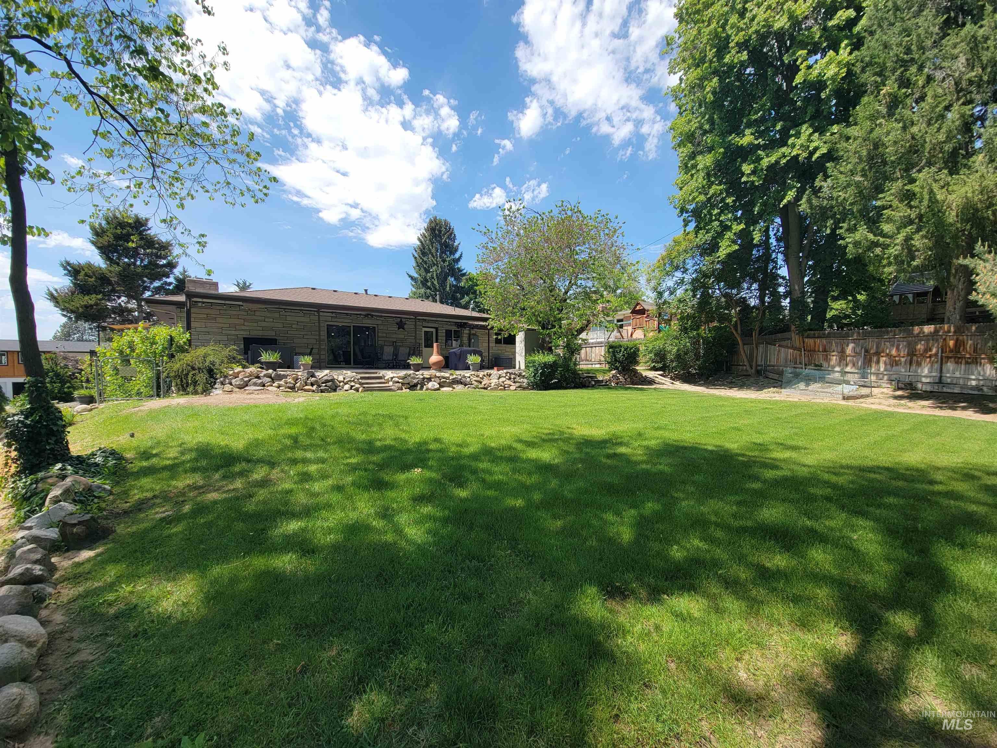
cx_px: 498
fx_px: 374
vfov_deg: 89.9
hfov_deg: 106.2
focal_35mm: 13
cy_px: 374
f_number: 2.2
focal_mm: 2.2
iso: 50
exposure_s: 1/1002
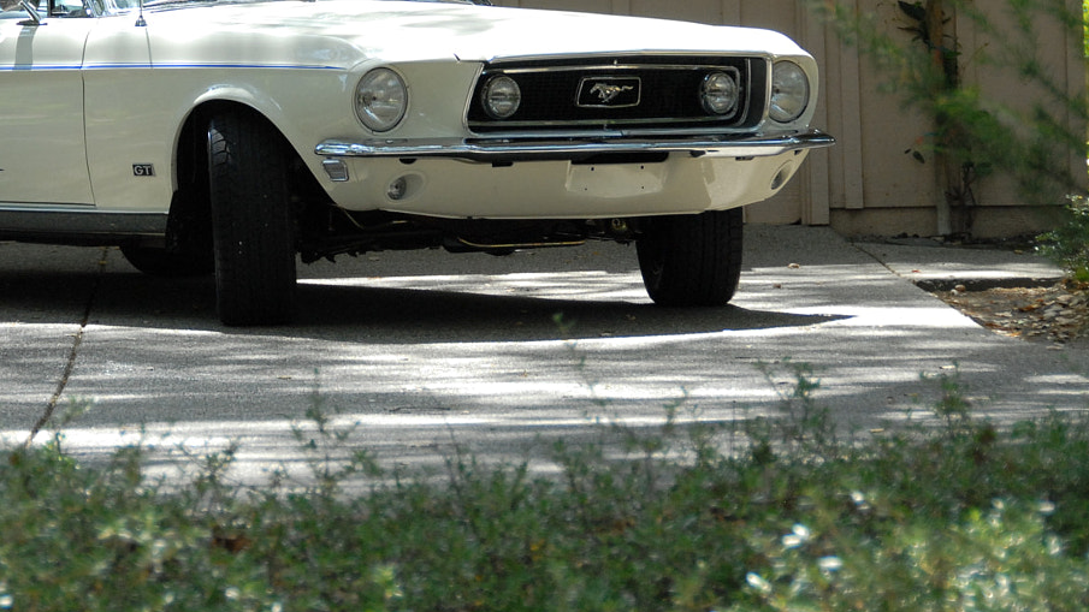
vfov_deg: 5.3
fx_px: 6584
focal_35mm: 228
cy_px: -29
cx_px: 260
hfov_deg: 9.4
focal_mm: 82
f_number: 5
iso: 450
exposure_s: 1/320
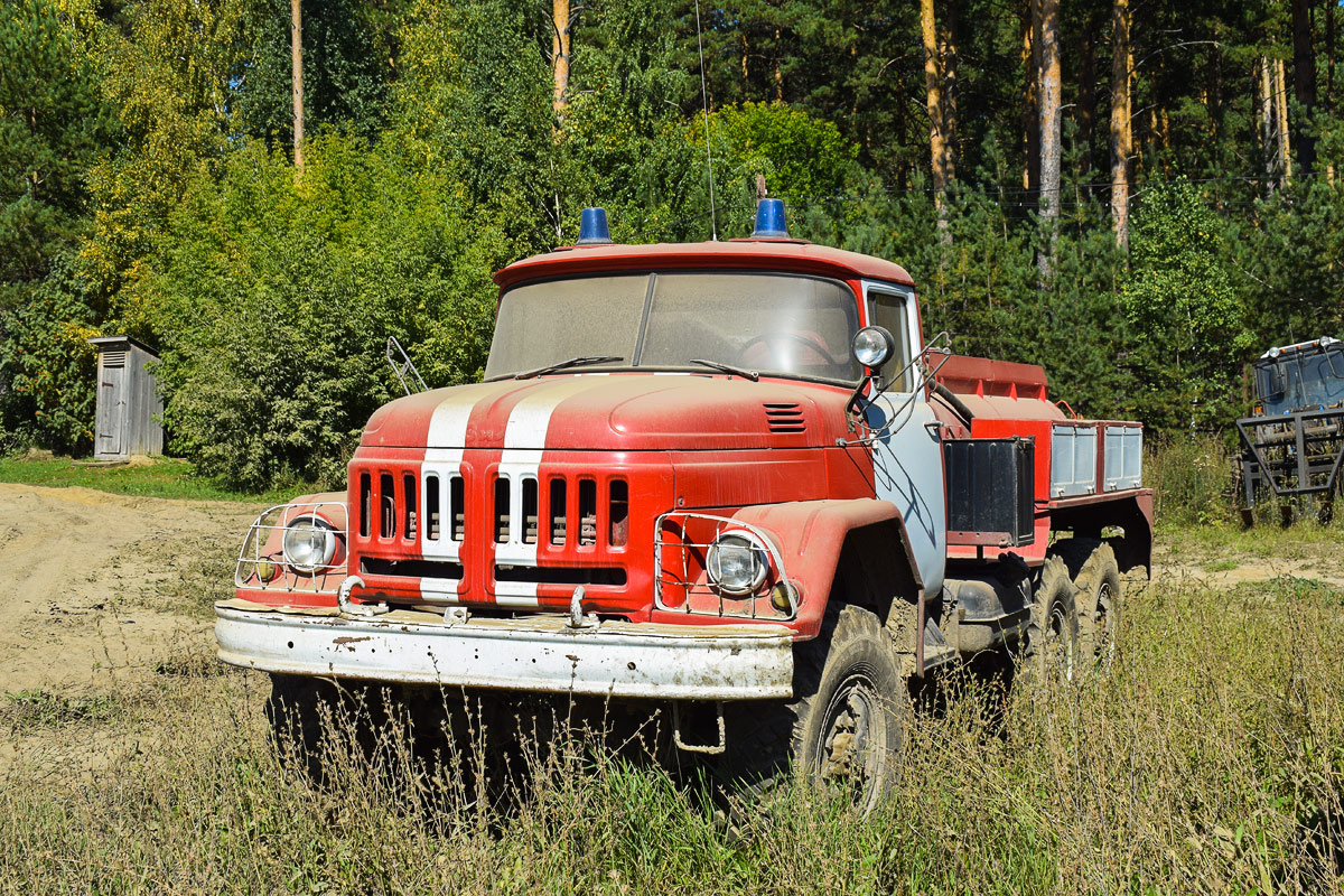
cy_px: 448
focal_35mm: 46
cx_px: 672
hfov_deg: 42.3
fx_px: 1736
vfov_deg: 28.9
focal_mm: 31
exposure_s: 1/400
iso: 200
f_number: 10
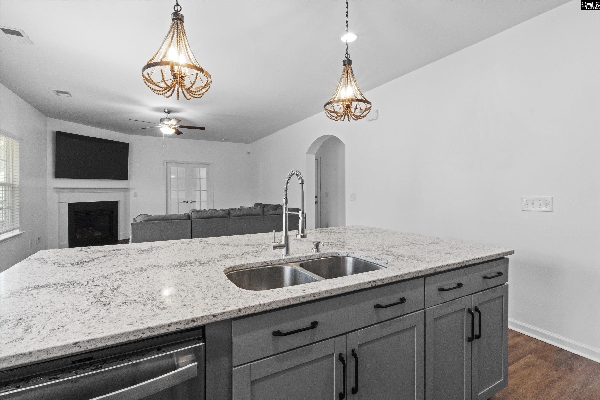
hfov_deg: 95.0
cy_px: 200
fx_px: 275
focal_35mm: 16
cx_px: 300
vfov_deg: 72.1
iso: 200
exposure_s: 1/2
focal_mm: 11
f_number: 16
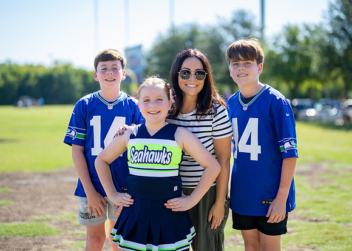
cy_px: 115
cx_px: 192
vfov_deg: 23.9
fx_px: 593
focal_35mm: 59
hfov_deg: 33.0
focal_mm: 50
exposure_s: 1/8000
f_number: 1.2
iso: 250
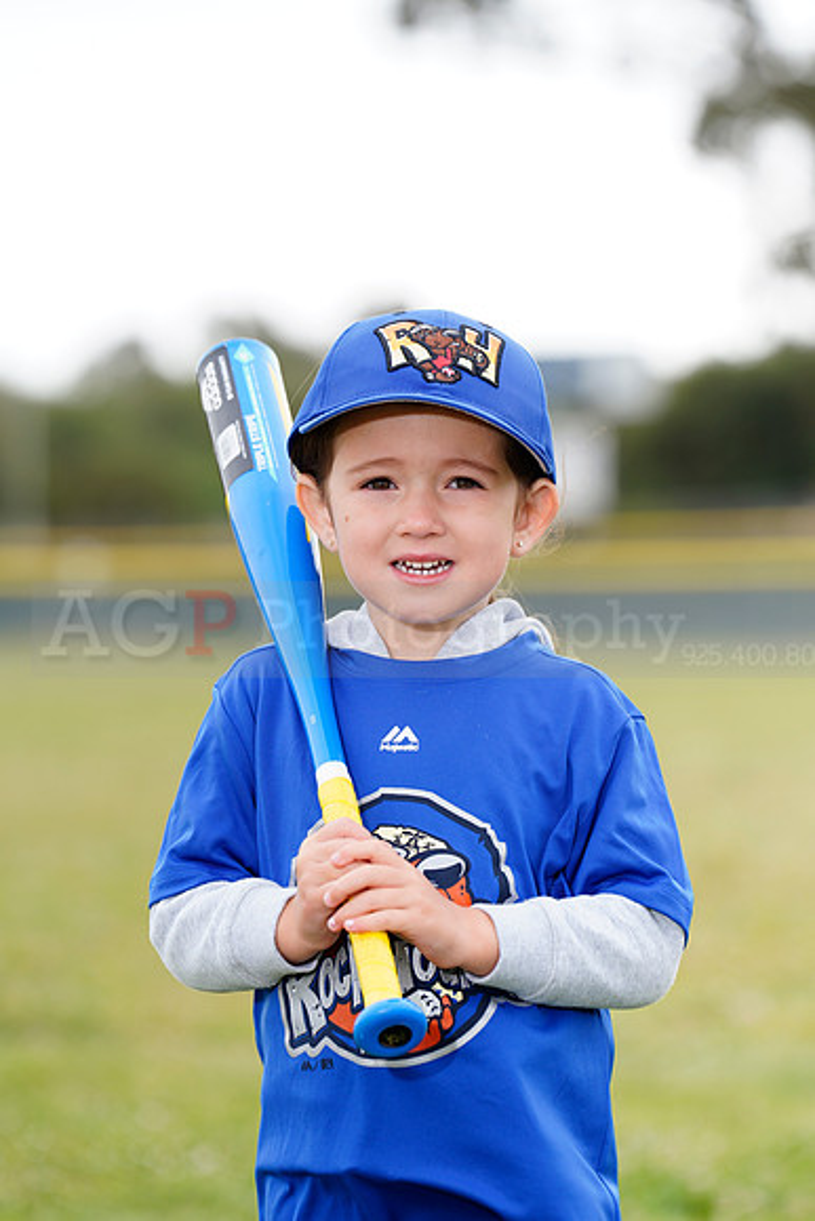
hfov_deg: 7.9
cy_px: 610
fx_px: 5939
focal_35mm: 175
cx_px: 408
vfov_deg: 11.7
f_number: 4.5
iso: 100
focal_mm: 175
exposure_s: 1/250
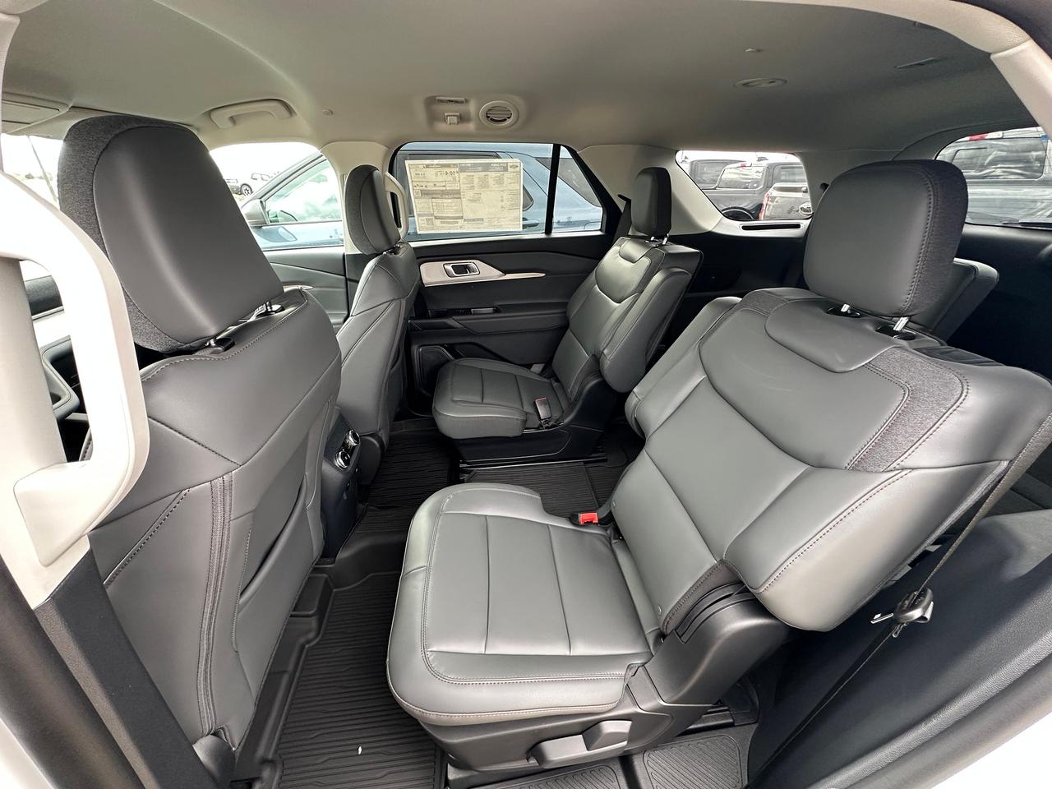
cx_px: 526
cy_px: 394
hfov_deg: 102.1
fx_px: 425
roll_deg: +0.3
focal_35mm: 14
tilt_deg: -26.9
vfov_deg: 85.7
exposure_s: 1/99
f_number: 2.2
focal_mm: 2.22
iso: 200
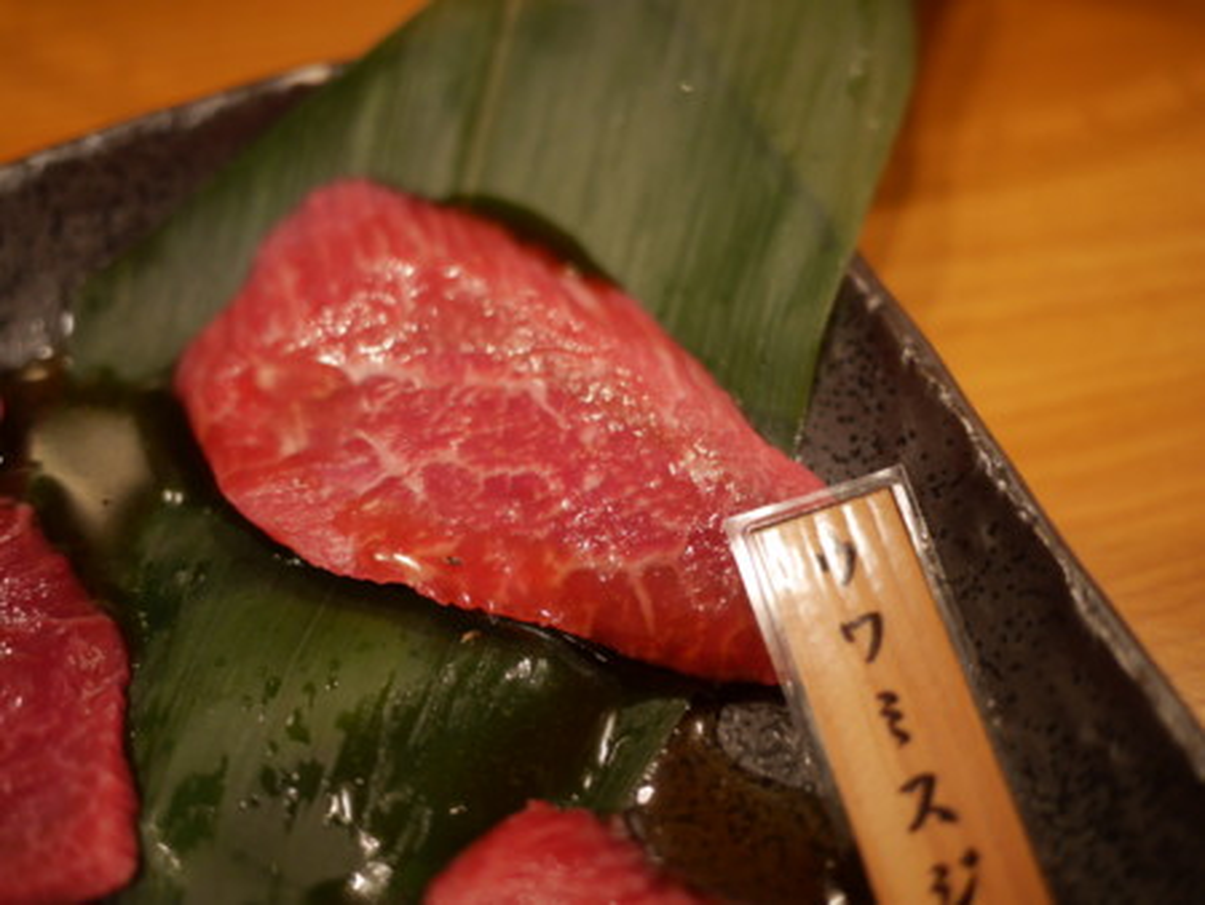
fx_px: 1393
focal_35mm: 40
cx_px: 602
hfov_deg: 46.8
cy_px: 452
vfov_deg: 36.0
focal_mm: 20
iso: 640
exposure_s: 1/60
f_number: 1.7
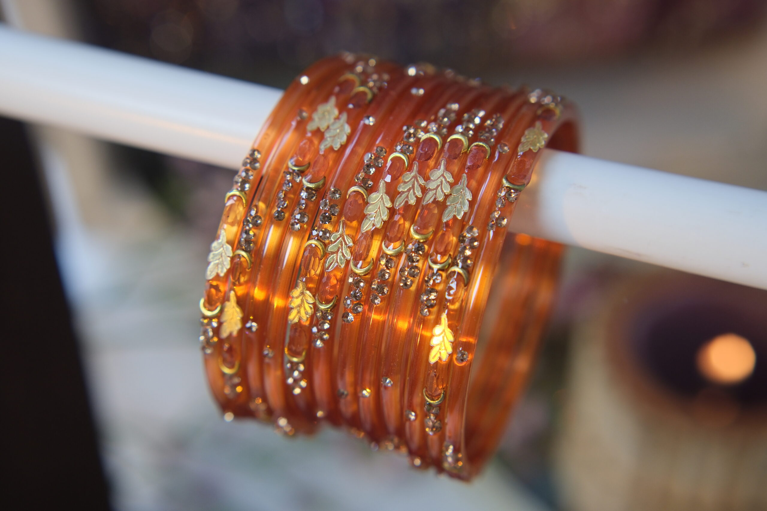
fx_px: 1065
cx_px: 384
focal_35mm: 50
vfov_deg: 27.0
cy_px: 256
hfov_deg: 39.6
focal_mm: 33
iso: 640
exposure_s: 1/125
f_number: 3.2
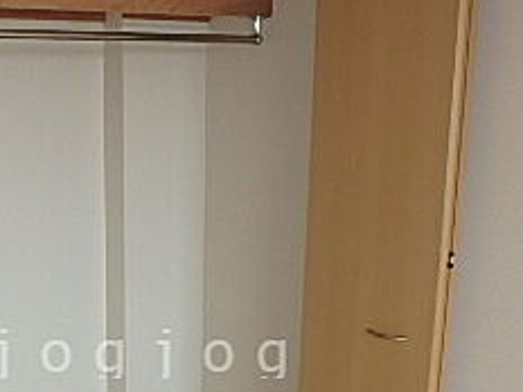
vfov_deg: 24.5
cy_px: 351
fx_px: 876
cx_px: 144
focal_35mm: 58
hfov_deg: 32.7
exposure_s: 1/60
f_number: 3.5
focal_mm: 3.7
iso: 160
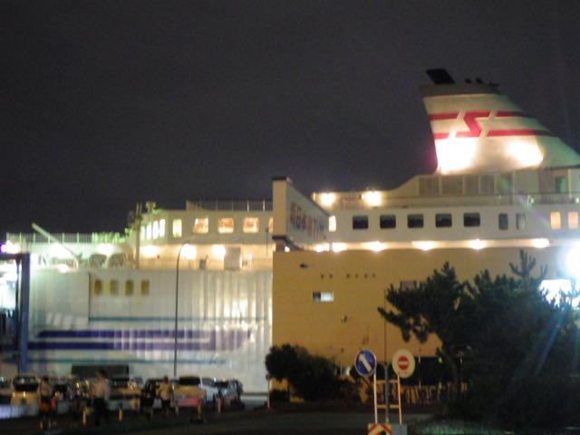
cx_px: 290
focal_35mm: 71
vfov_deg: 20.7
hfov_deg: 27.4
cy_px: 218
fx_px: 1190
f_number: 4
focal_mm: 12.6
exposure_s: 1/5
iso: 1600
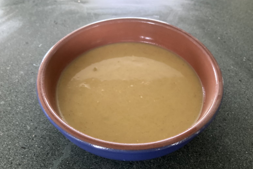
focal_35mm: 30
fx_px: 211
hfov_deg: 61.9
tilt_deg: -50.9
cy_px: 94
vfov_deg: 43.5
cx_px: 128
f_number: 1.8
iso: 500
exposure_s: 1/30
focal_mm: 3.99
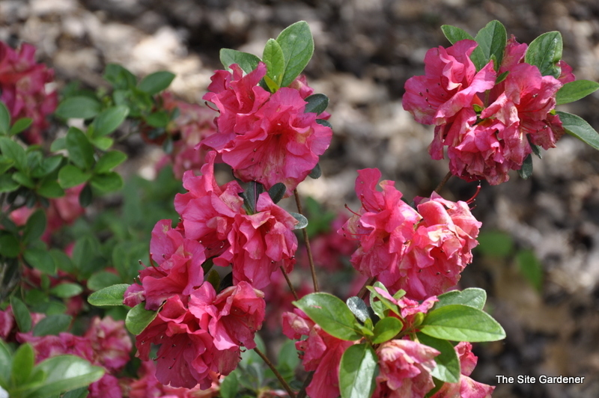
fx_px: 1870
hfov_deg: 18.2
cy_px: 199
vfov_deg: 12.2
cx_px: 300
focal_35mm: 112
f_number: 6.7
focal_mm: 75
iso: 200
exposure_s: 1/180
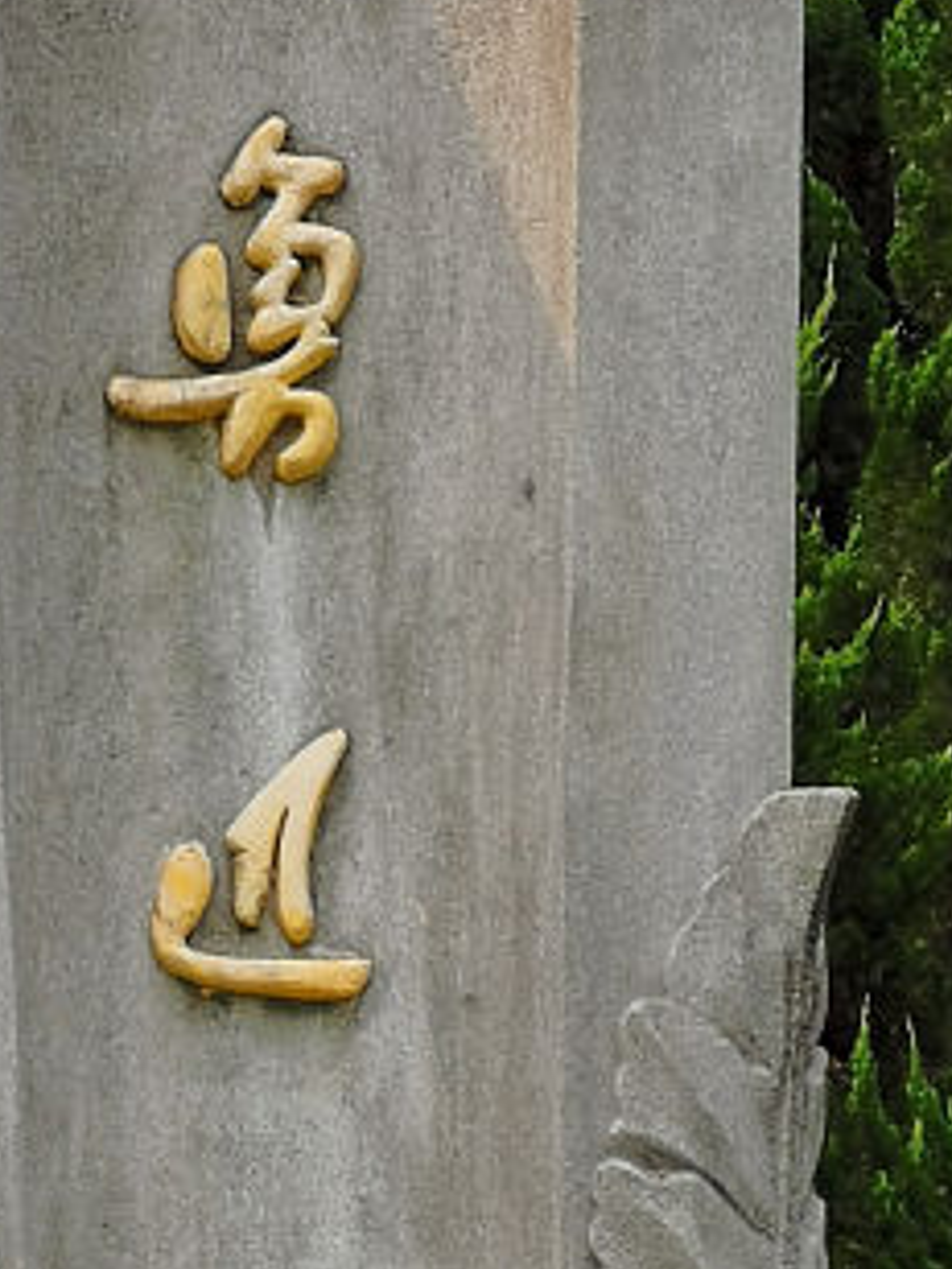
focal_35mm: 316
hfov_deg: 4.7
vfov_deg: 6.3
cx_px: 243
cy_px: 861
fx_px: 11587
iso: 50
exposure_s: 1/979
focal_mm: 7.48
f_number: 2.4
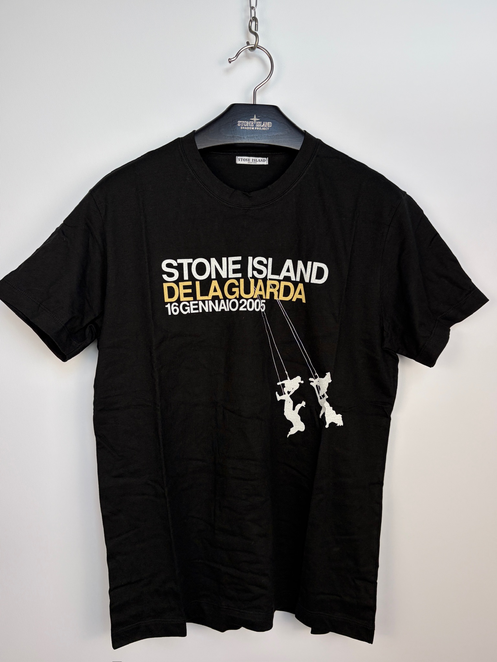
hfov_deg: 53.1
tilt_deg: -3.4
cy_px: 331
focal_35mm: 26
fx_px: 498
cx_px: 248
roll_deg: -0.2
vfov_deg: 67.3
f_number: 1.6
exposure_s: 1/307
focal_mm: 5.96
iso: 40
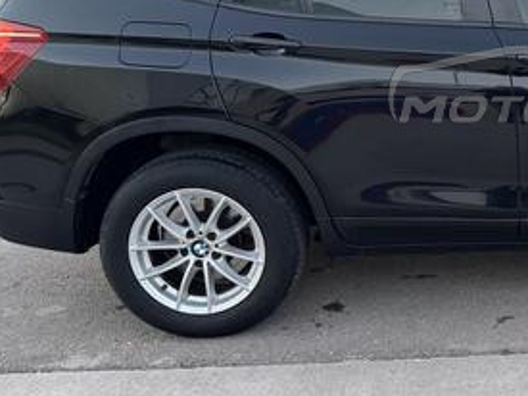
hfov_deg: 30.7
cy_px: 84
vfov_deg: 25.2
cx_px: 557
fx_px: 869
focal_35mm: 57
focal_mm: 6.76
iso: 160
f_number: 1.78
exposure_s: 1/100
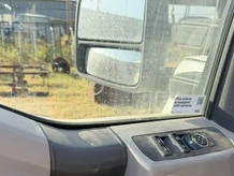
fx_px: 298
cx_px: 120
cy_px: 152
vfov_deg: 31.6
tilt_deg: -21.3
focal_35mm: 44
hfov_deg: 42.9
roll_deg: -0.7
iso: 80
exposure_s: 1/453
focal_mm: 6.76
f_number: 1.78
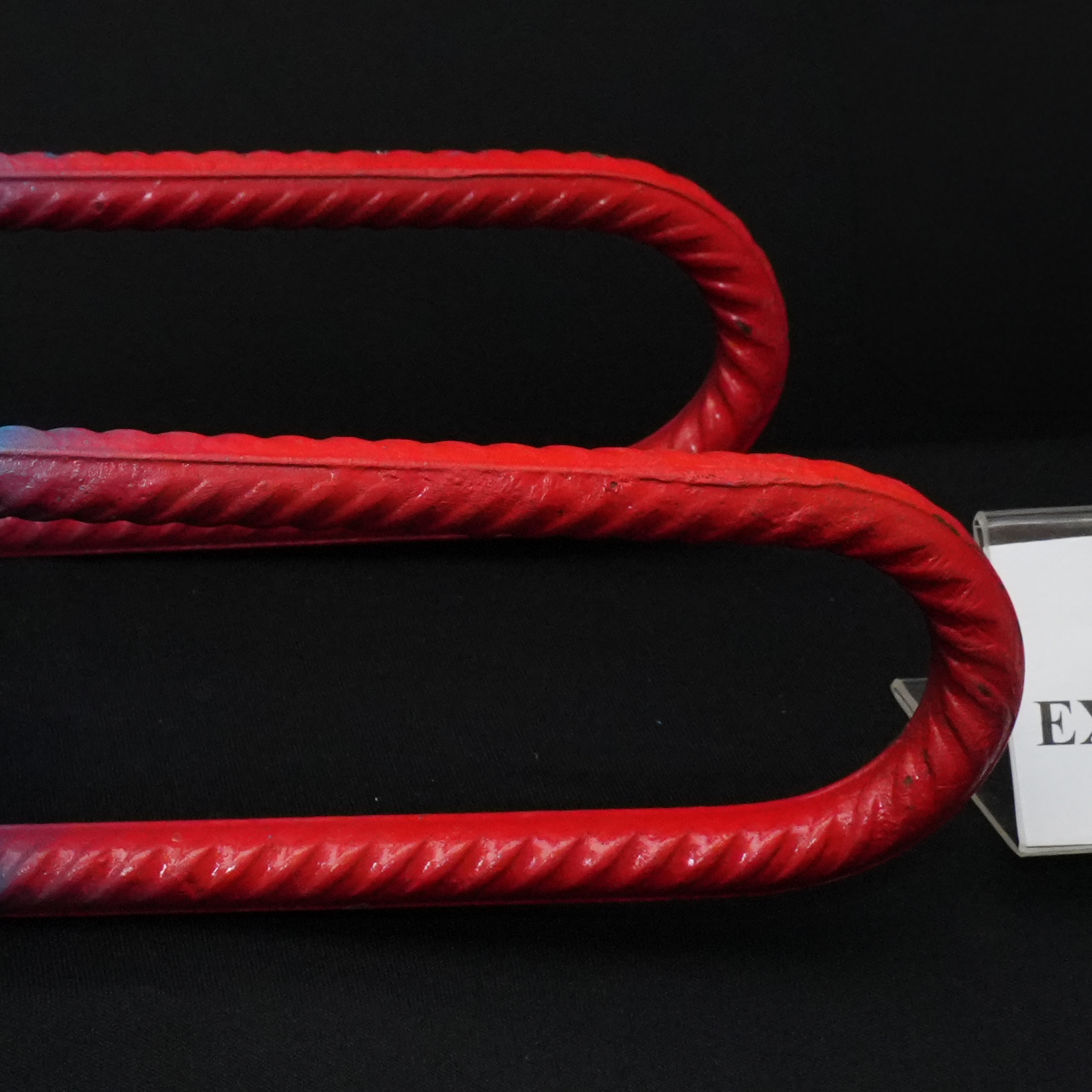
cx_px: -271
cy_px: 562
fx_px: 3605
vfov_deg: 17.2
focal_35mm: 101
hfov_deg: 16.4
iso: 4000
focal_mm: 28
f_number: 13
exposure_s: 1/125
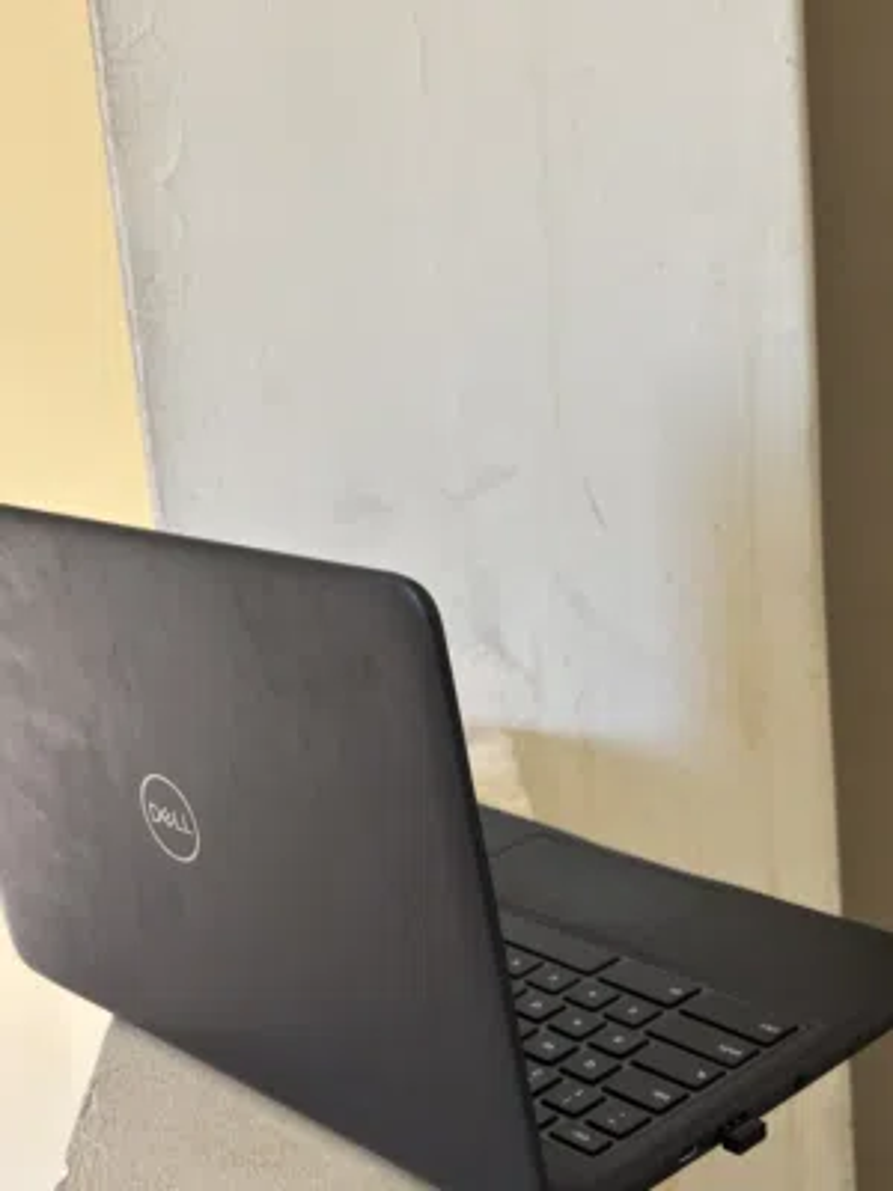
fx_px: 1789
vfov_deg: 36.8
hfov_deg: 28.0
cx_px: 446
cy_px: 596
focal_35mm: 52
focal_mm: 5.96
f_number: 1.6
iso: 100
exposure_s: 1/60
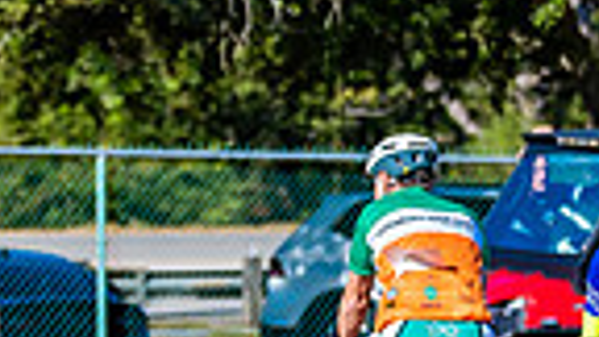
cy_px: 280
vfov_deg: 2.7
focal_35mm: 449
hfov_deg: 4.8
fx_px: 7132
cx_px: 470
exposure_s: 1/4000
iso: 250
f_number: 2.8
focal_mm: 90
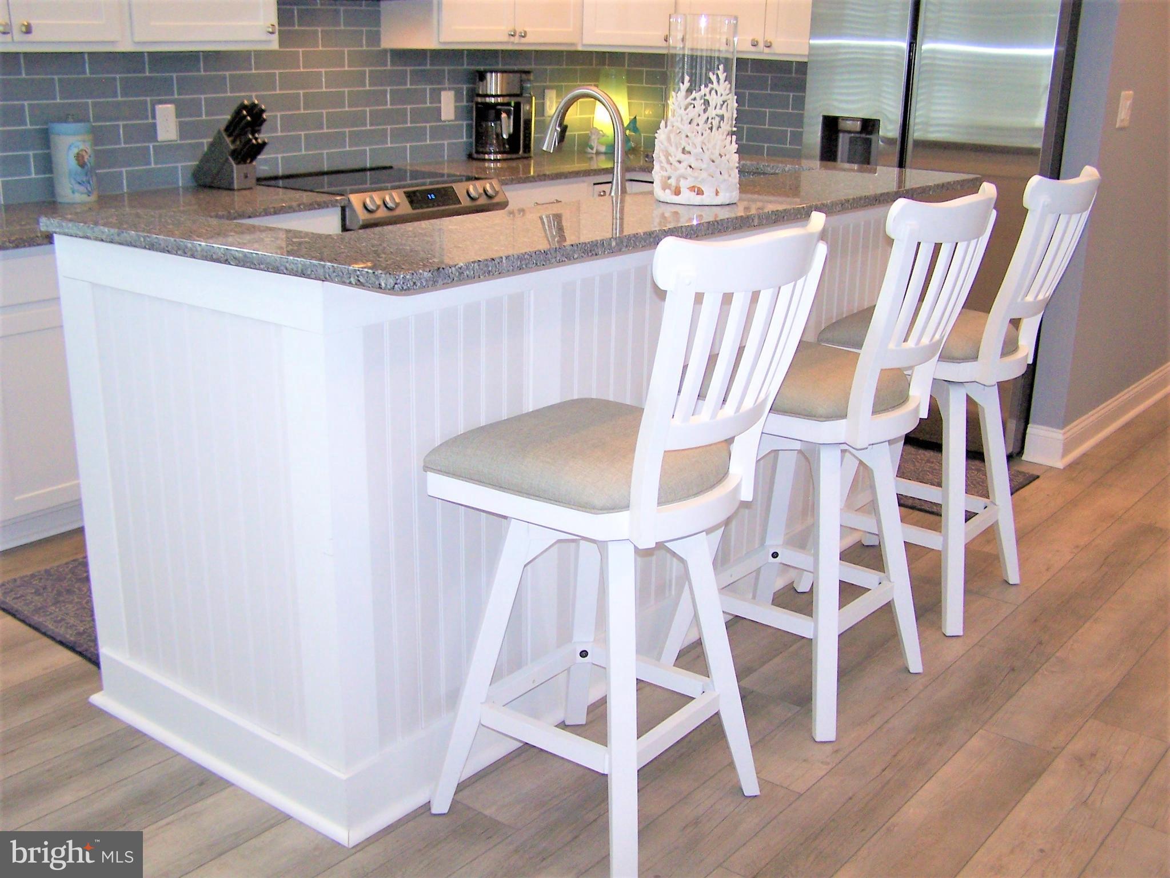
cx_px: 585
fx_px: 1285
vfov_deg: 37.7
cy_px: 439
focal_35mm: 38
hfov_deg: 49.0
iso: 140
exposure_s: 1/60
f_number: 2.8
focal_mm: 6.3
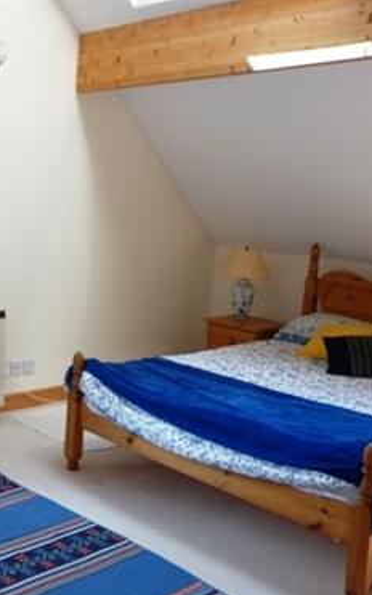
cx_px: 38
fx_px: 649
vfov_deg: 49.3
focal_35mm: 40
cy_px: 299
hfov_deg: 30.6
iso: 80
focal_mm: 5
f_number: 2.8
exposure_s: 1/50
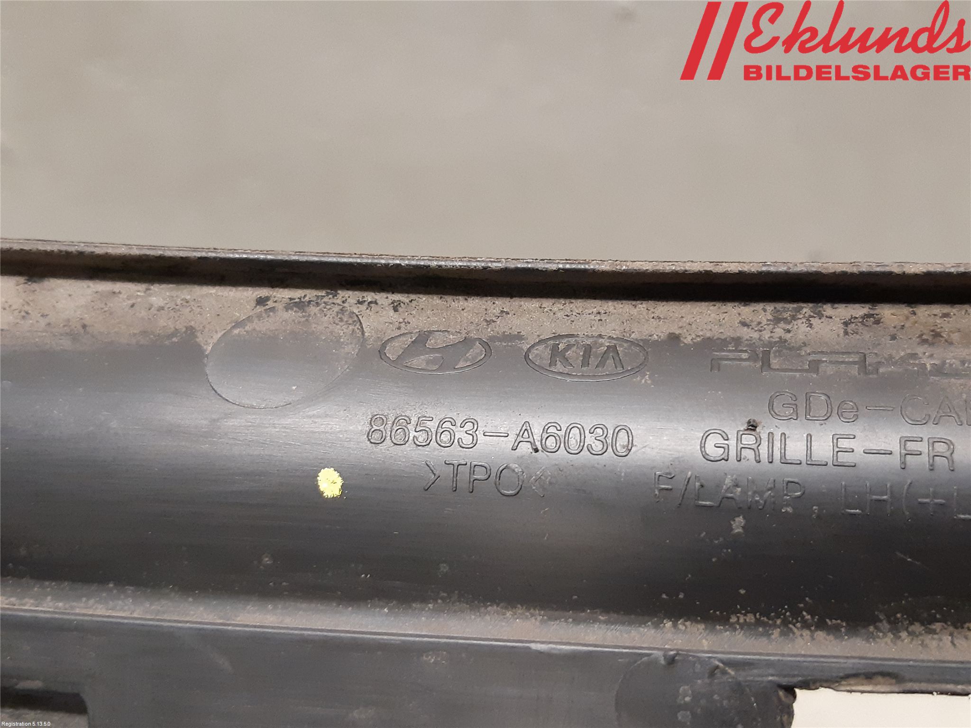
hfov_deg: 67.3
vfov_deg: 53.1
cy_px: 364
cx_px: 486
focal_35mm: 26
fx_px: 729
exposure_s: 1/50
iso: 320
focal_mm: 3.93
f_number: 1.7
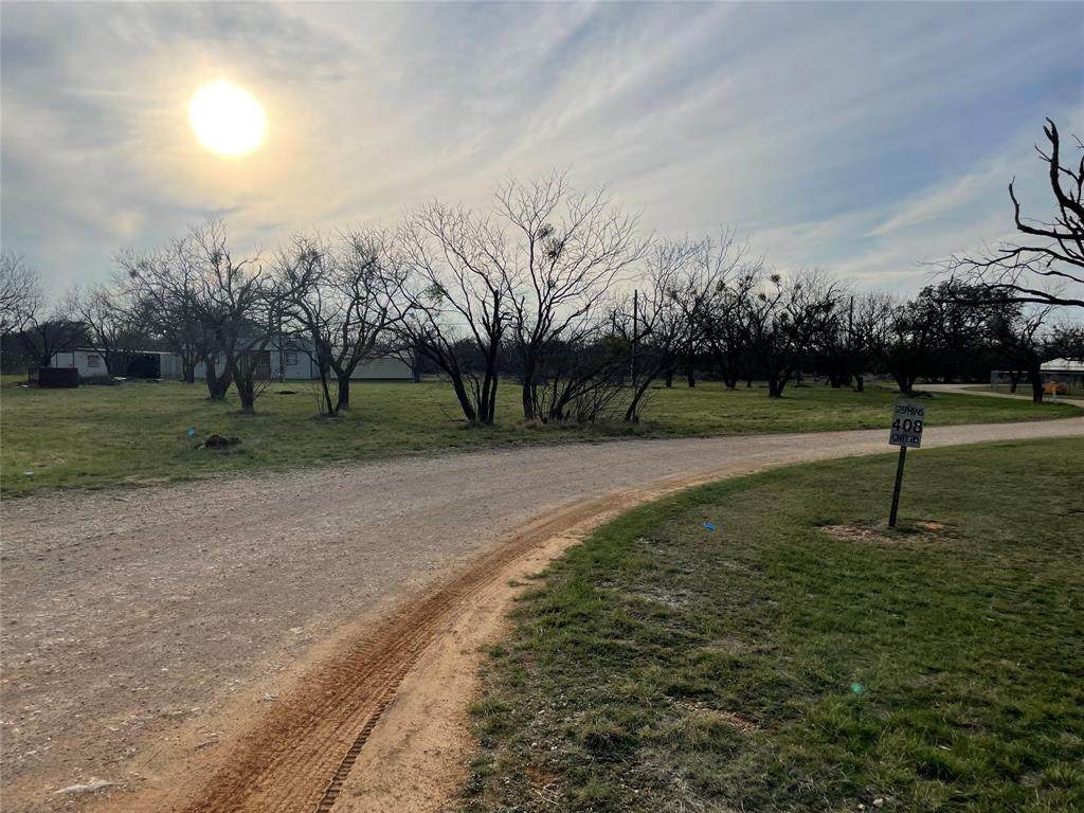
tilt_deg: -3.3
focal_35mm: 26
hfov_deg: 67.3
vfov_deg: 53.1
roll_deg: -0.4
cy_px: 406
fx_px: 814
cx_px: 542
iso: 32
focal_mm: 4.2
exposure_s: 1/6897
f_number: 1.6
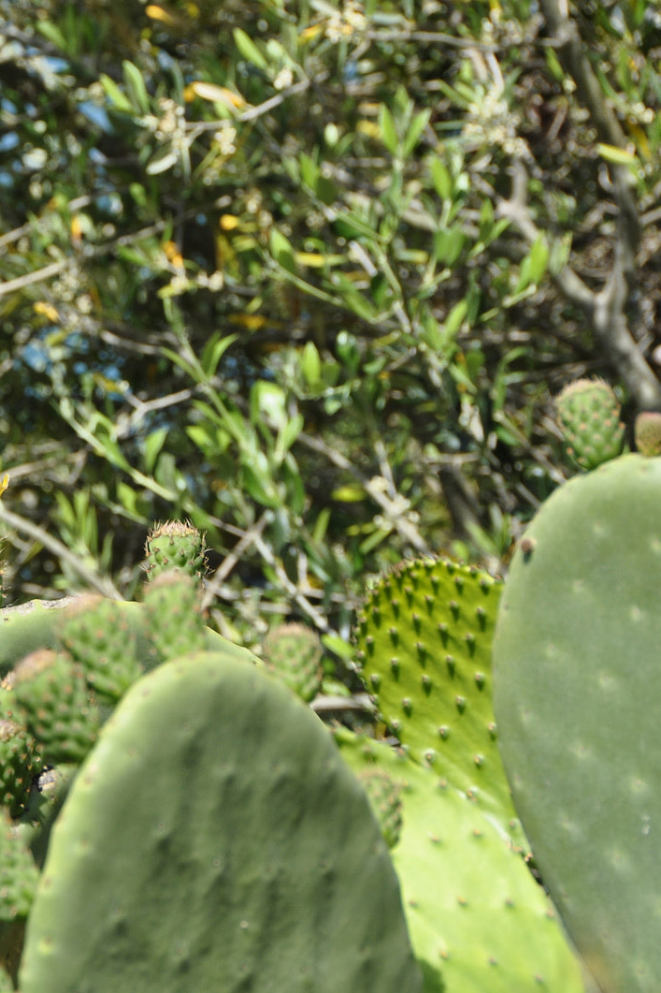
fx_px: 9339
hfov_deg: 4.0
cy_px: 496
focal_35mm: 339
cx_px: -79
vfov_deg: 6.1
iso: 200
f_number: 10
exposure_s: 1/200
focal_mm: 150
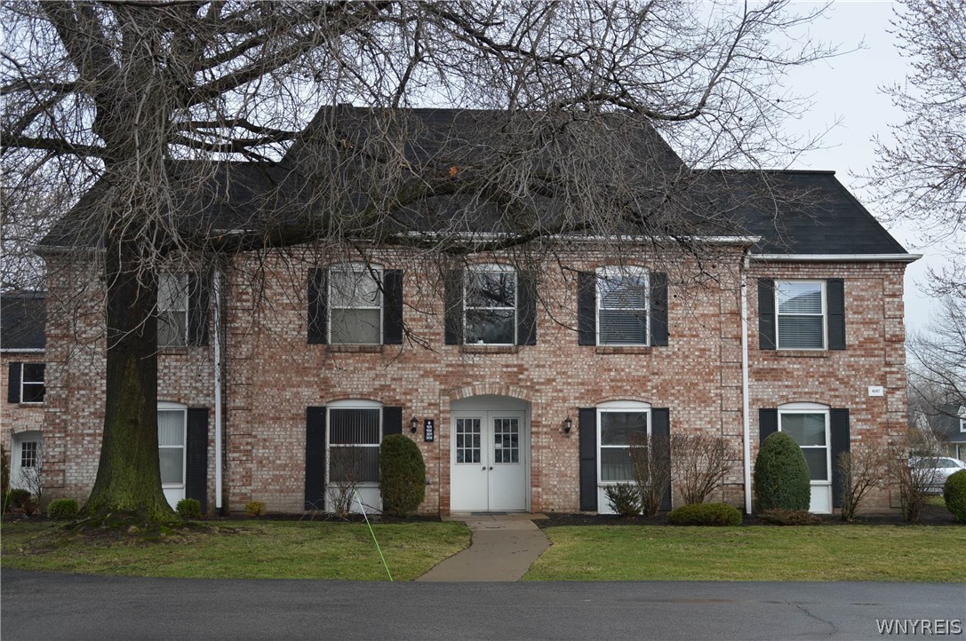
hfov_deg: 41.2
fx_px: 1286
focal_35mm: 48
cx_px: 483
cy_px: 320
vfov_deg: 28.0
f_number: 6.3
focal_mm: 32
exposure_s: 1/160
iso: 100
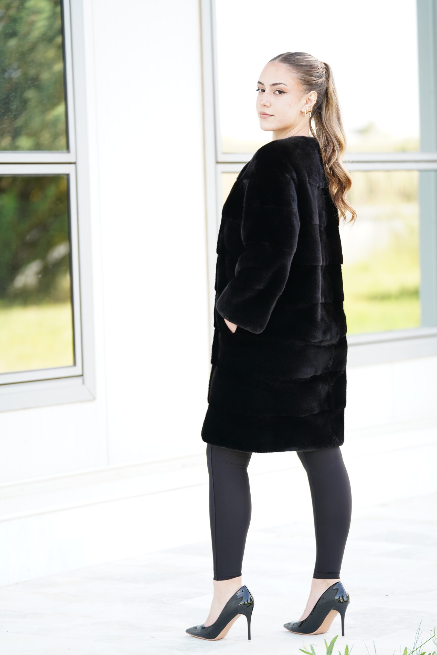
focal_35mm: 133
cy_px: 328
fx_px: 2421
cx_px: 218
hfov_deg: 10.3
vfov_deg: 15.4
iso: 250
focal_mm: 133
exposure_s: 1/250
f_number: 2.8
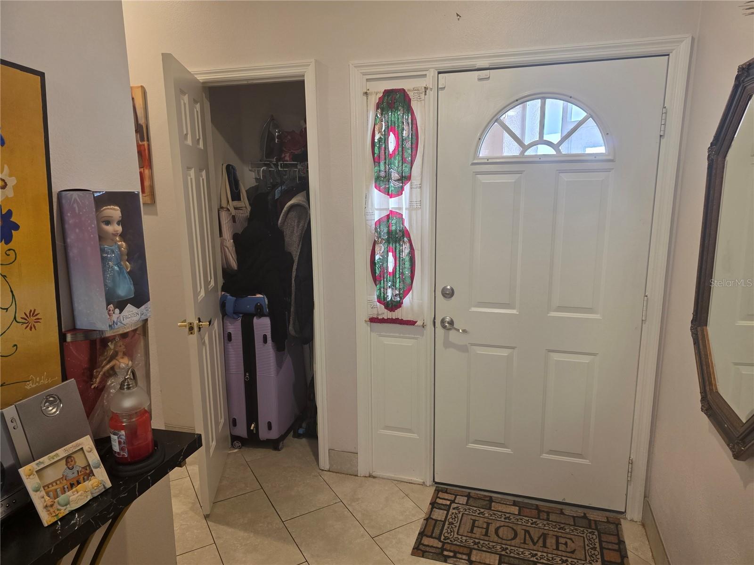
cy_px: 282
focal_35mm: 23
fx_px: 501
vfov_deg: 58.9
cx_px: 377
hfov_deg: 73.9
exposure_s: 1/120
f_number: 1.7
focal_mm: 6.3
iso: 200
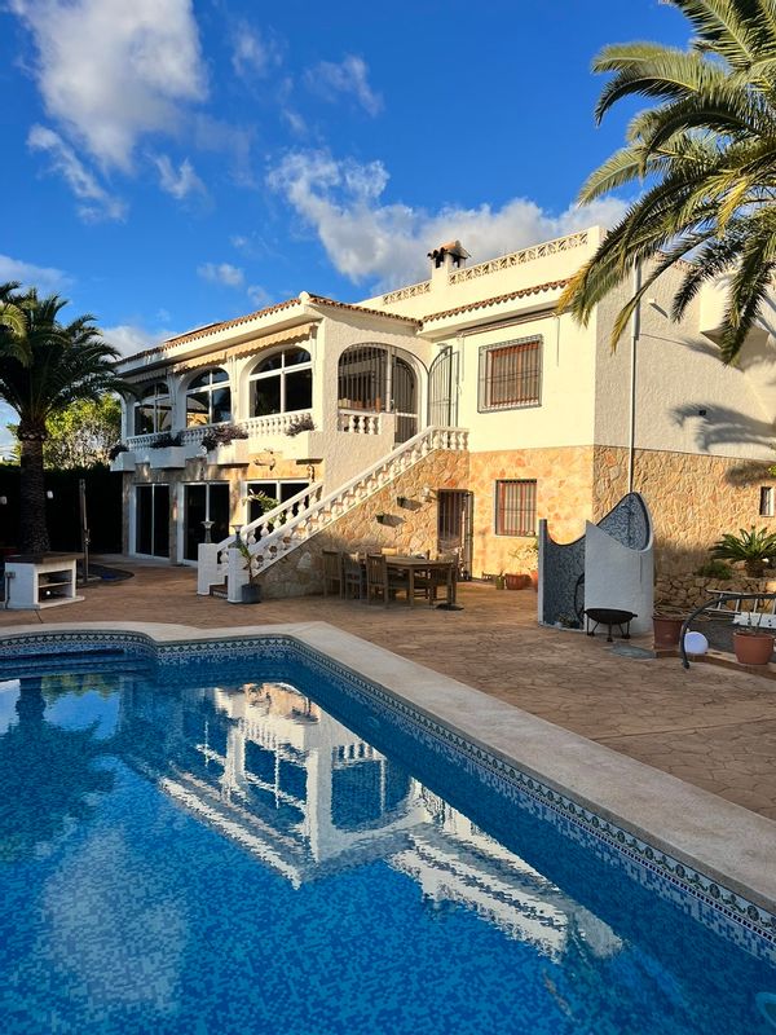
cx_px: 388
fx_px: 777
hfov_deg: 53.1
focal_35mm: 26
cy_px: 518
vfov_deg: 67.3
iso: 50
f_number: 1.5
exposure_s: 1/4115
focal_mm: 5.7
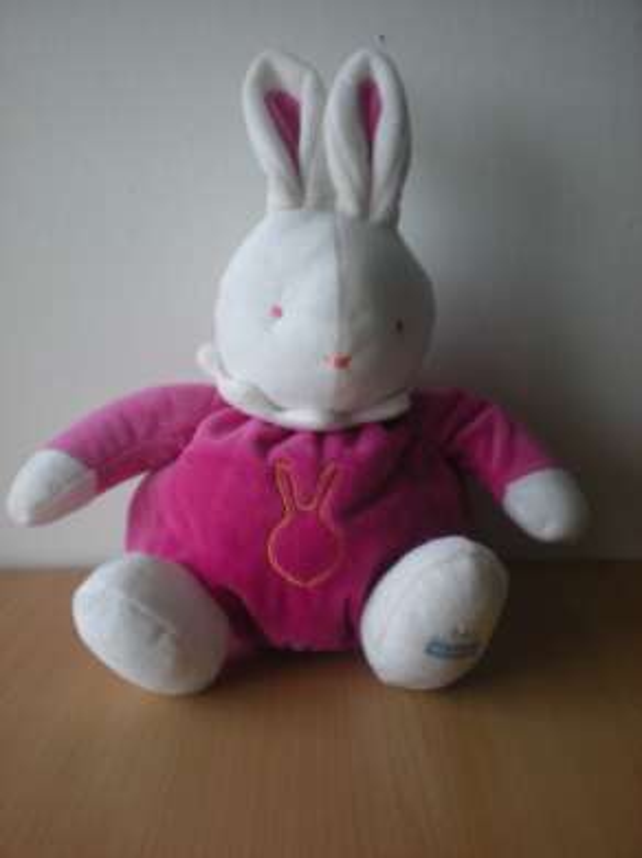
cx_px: 321
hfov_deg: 37.7
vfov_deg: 49.0
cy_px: 429
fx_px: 941
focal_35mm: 38
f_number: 3.1
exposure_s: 1/64.4
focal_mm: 6.3
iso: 68
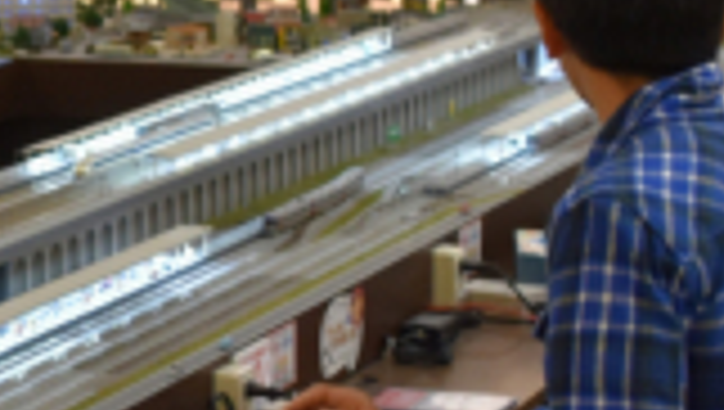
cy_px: 160
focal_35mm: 187
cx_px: -148
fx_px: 3594
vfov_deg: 6.5
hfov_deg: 11.3
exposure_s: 1/60
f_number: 4
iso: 500
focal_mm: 24
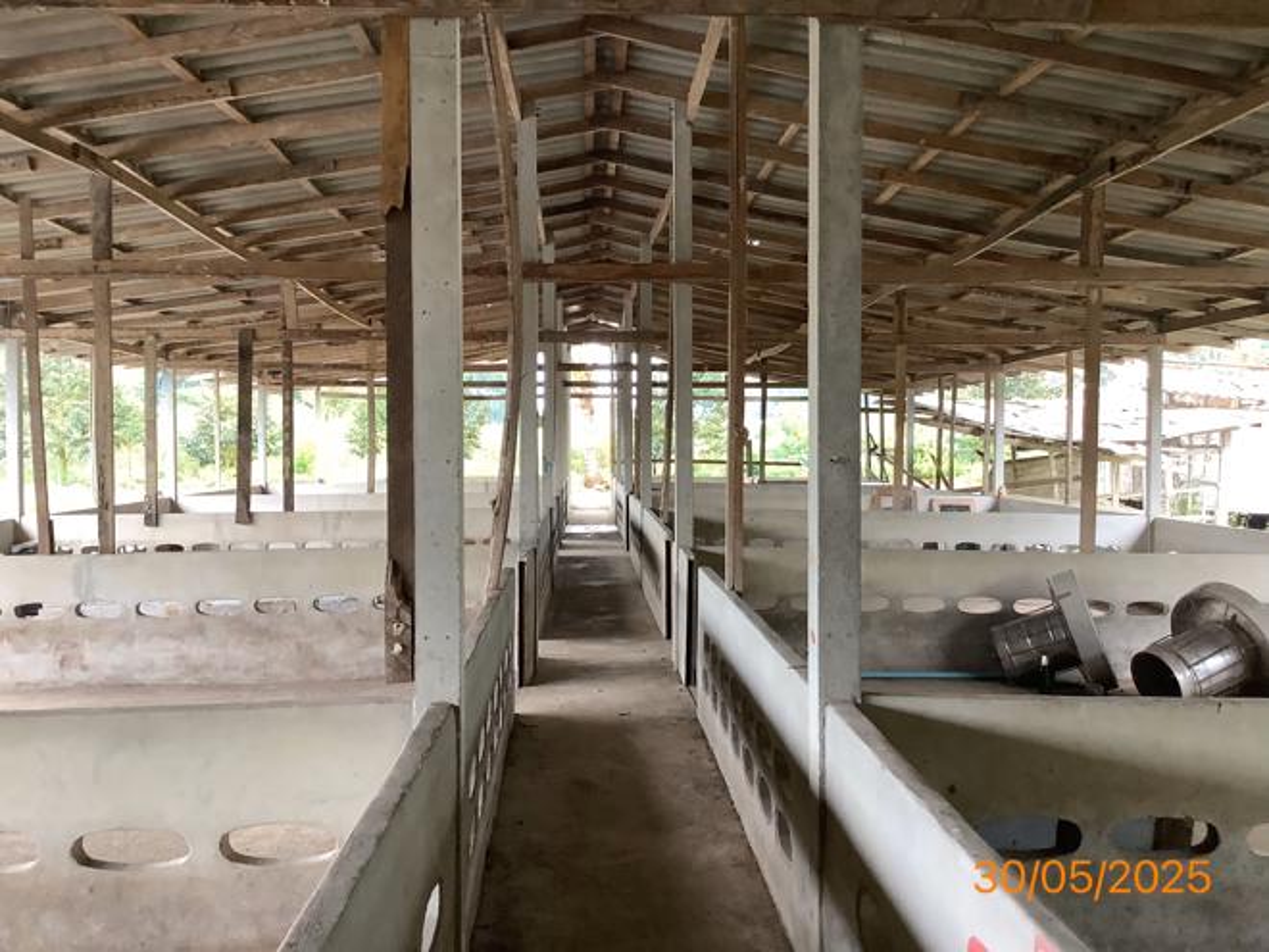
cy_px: 476
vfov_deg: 45.4
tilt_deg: -1.0
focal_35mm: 31
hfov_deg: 58.4
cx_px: 634
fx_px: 1136
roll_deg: +1.1
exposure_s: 1/50
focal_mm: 3.3
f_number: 2.4
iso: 160
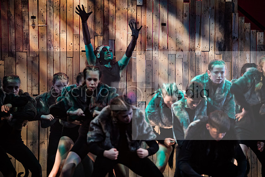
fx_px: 1472
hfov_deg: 10.3
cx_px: 132
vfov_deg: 6.9
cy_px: 88
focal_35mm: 200
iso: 2000
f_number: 2.8
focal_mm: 200
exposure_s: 1/125
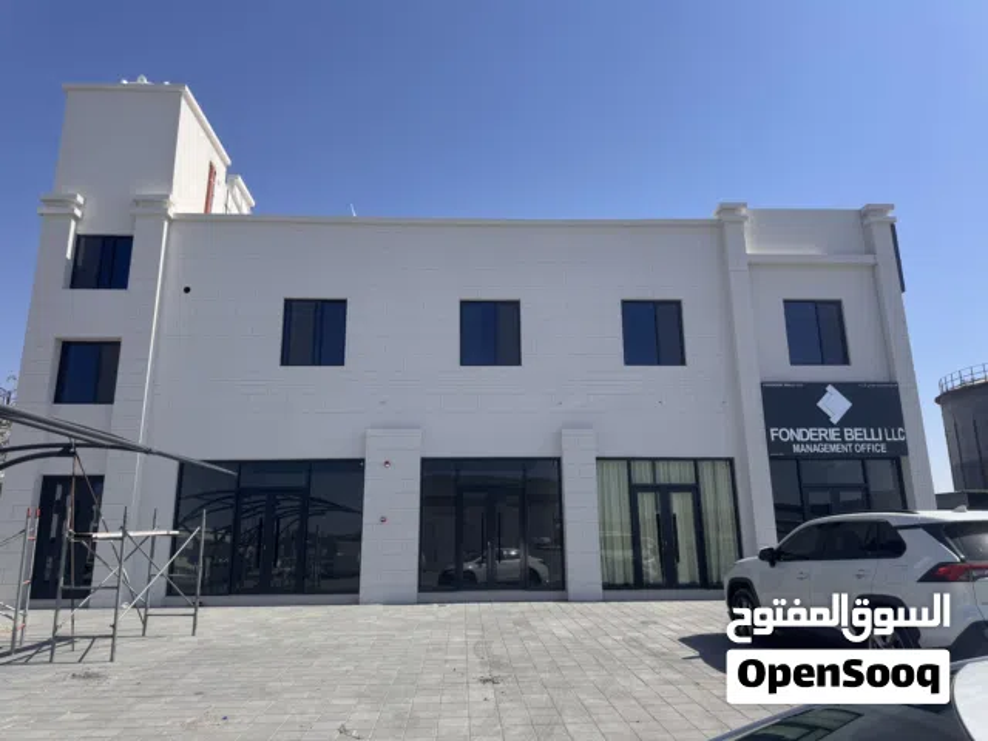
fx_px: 685
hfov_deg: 71.6
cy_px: 370
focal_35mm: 24
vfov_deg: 56.8
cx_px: 494
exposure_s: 1/6410
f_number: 1.78
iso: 80
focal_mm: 6.76
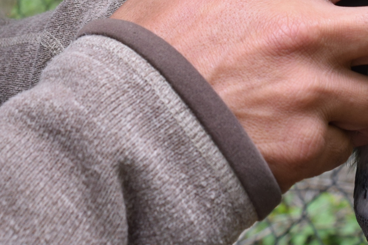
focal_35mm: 101
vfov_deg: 12.6
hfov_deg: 20.2
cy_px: -162
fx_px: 1032
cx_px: 131
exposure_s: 1/125
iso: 400
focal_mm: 20
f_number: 6.3
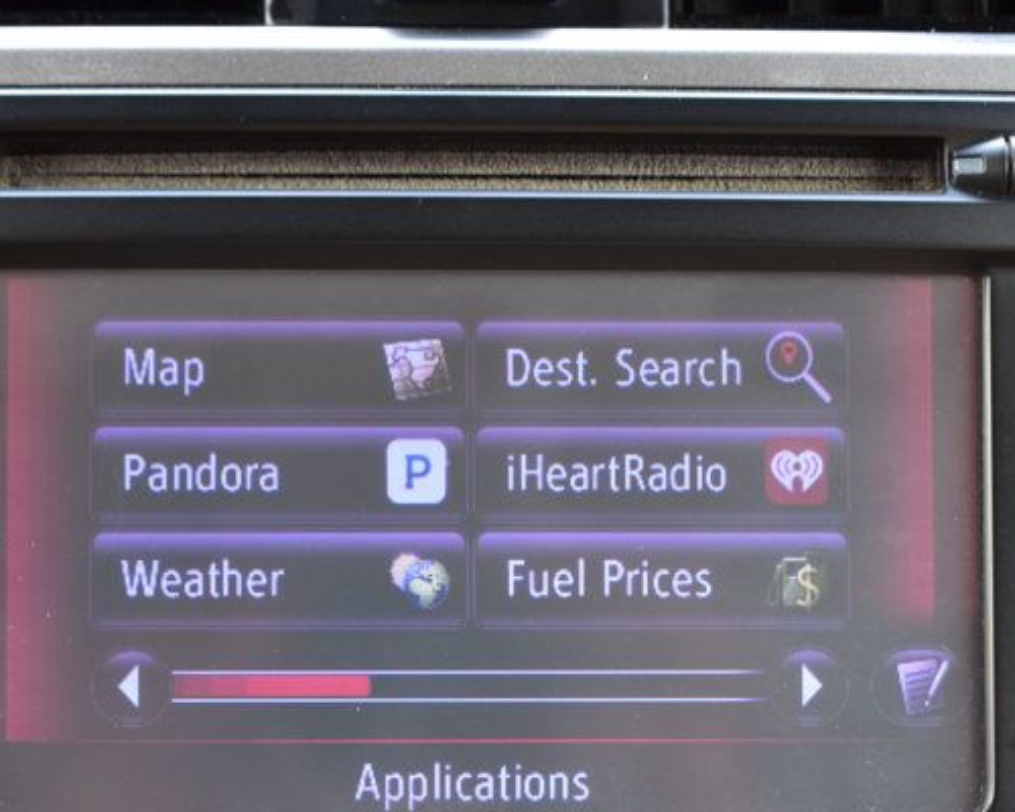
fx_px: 2944
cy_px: 595
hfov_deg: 19.5
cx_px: 432
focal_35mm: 98
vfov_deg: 15.6
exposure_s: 1/30
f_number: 7.1
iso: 400
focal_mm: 34
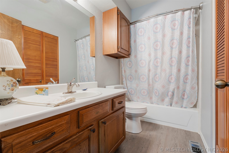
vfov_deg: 73.7
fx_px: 102
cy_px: 76
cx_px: 114
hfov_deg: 96.7
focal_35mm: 16
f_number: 9
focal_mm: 16
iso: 200
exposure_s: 2
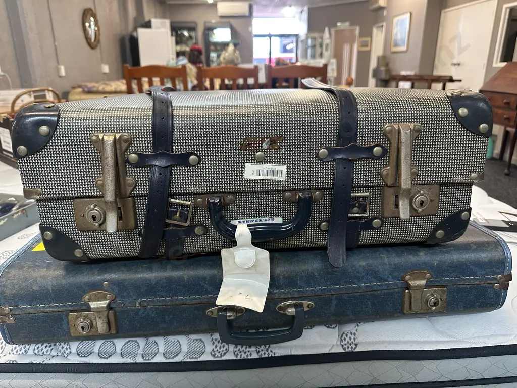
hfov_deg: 71.6
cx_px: 258
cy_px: 194
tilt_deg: -18.7
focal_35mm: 24
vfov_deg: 56.8
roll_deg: +0.1
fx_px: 358
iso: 250
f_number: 1.78
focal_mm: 6.86
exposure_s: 1/50
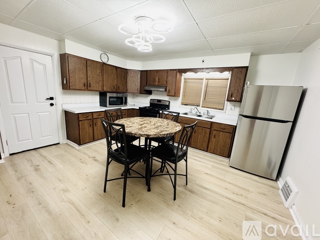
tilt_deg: -13.0
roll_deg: -4.6
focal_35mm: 14
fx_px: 129
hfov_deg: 102.1
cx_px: 160
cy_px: 120
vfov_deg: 85.7
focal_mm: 2.22
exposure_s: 1/120
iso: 320
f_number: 2.2
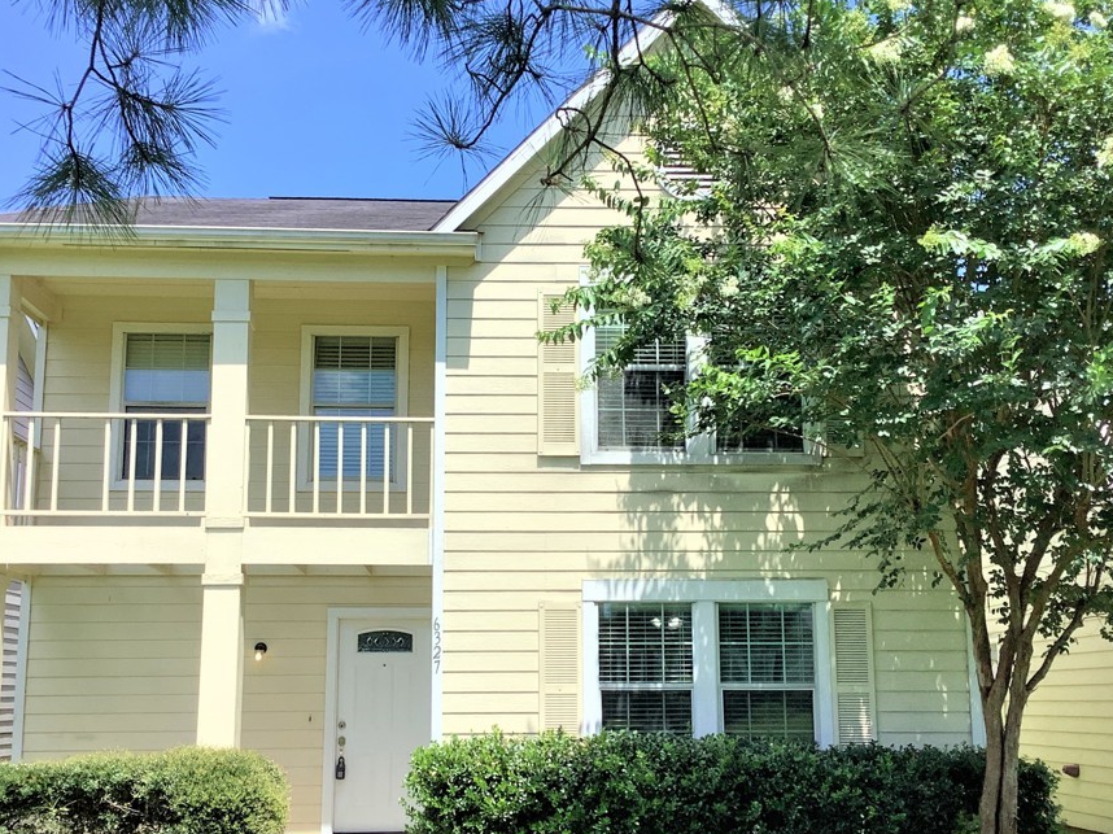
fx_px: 1189
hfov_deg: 50.0
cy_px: 432
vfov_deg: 38.6
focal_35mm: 37
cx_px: 471
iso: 25
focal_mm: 3.3
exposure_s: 1/1045
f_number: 2.4
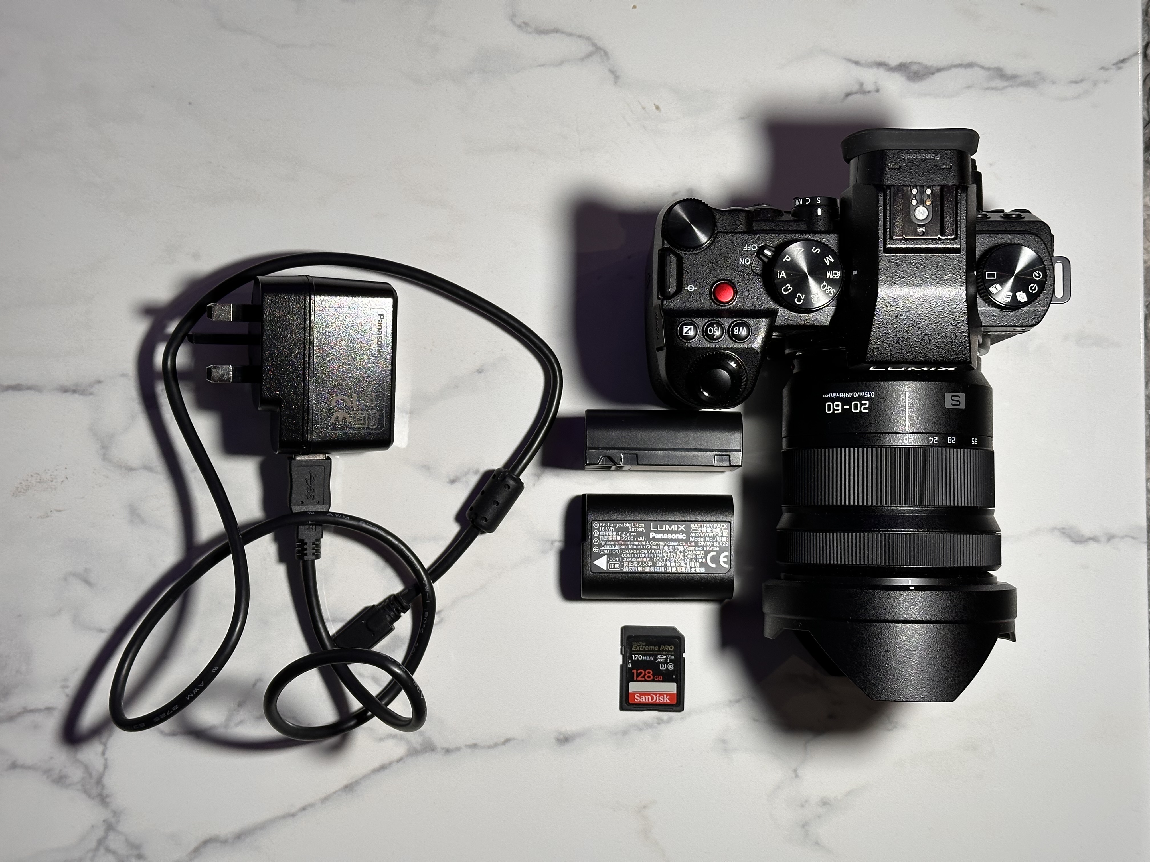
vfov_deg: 30.3
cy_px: 431
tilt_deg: -87.4
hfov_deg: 39.7
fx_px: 1595
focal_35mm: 48
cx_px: 575
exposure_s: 1/100
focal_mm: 6.86
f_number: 1.78
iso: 100
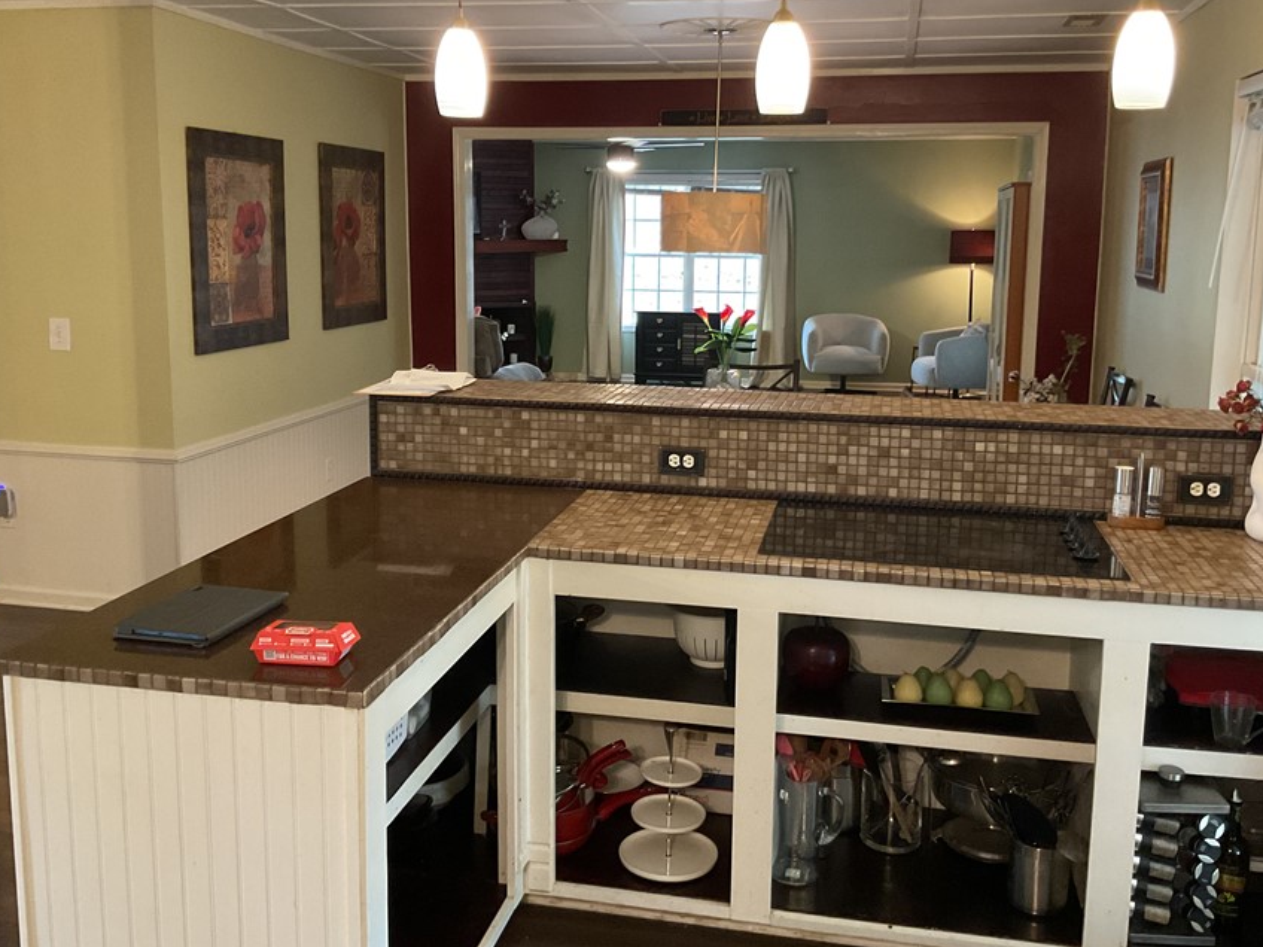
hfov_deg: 52.6
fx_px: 1277
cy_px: 402
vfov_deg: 40.6
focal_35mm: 35
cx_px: 626
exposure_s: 1/40
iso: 320
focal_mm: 3
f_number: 1.8
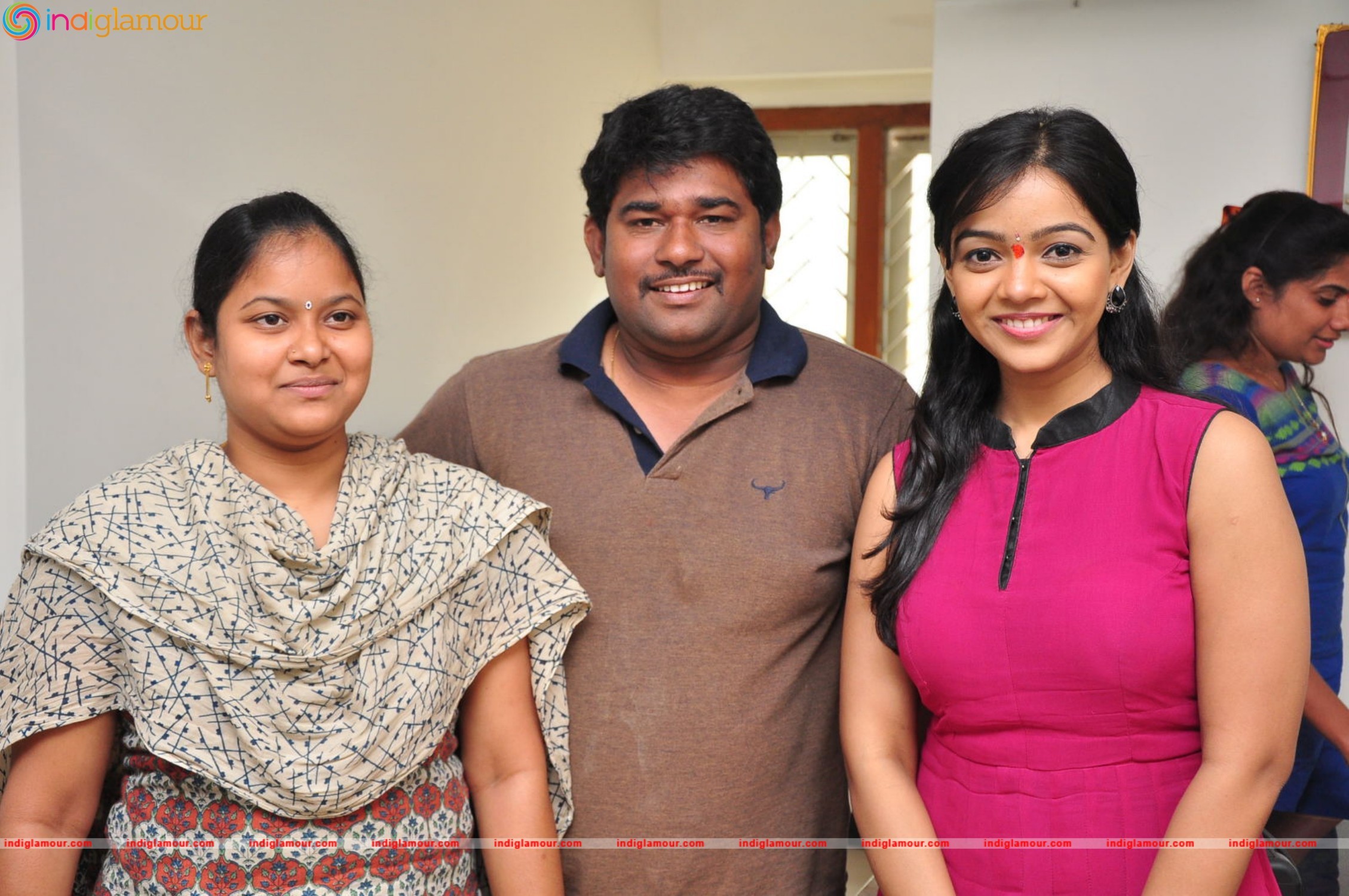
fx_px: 1909
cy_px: 448
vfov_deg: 26.4
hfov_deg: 38.9
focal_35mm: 51
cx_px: 674
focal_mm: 34
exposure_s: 1/125
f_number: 4.5
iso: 640
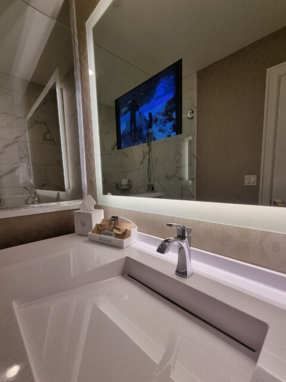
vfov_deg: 101.9
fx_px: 154
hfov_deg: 85.6
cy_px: 204
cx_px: 146
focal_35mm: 14
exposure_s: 1/120
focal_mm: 2.2
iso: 64
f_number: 2.2
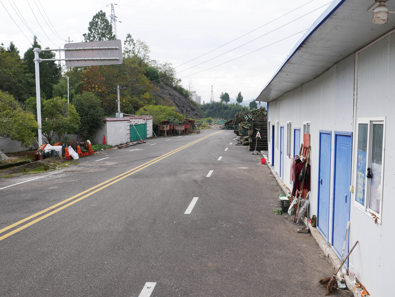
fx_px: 365
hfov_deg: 56.8
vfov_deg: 44.2
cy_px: 148
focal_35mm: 32
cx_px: 198
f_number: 7.1
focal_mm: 16
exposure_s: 1/320
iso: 200
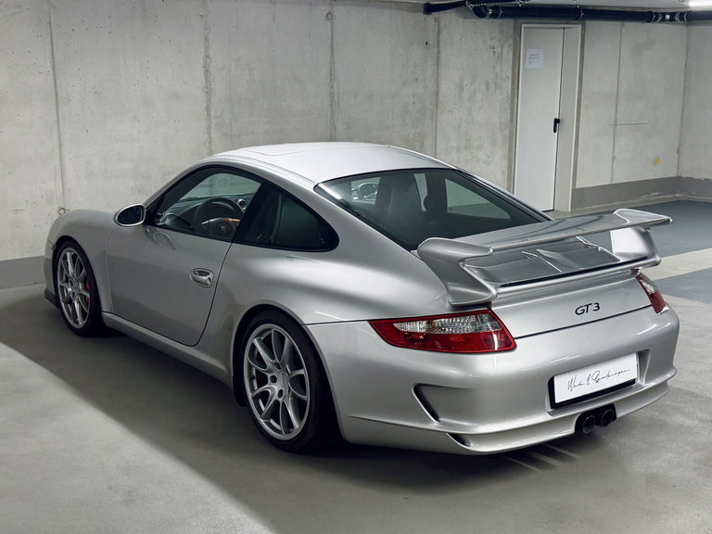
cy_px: 267
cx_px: 356
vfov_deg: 56.8
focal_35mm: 24
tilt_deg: -13.3
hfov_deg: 71.6
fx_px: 494
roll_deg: +1.0
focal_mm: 6.76
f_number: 1.78
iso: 200
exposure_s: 1/100
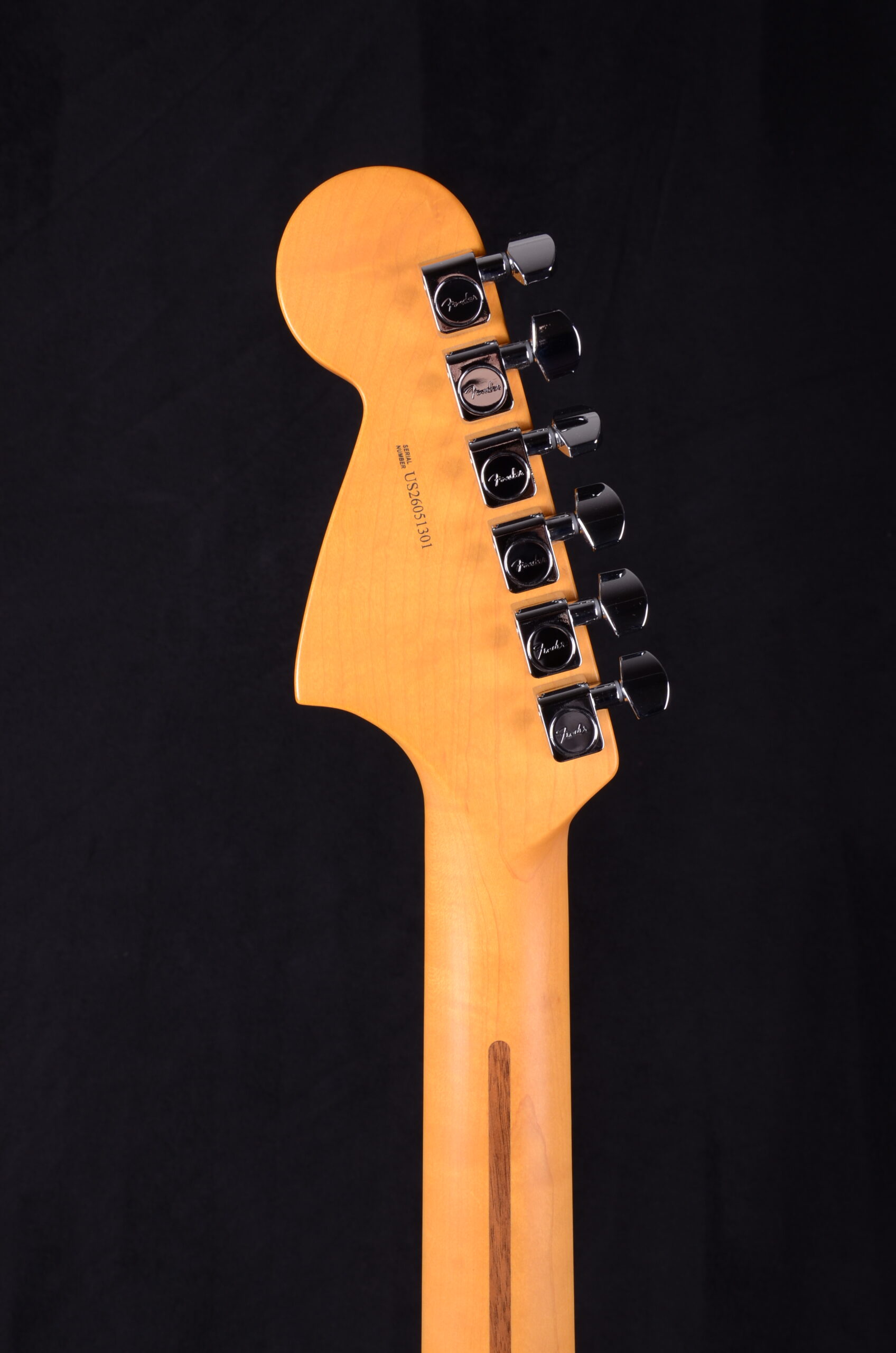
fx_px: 1575
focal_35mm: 42
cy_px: 676
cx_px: 448
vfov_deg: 46.5
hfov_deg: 31.8
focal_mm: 28
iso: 200
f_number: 13
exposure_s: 1/200
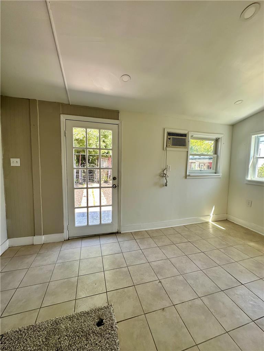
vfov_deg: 102.1
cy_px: 176
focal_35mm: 14
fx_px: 142
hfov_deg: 85.7
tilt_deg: -1.3
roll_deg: -1.0
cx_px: 132
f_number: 2.2
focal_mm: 2.22
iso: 64
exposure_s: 1/99
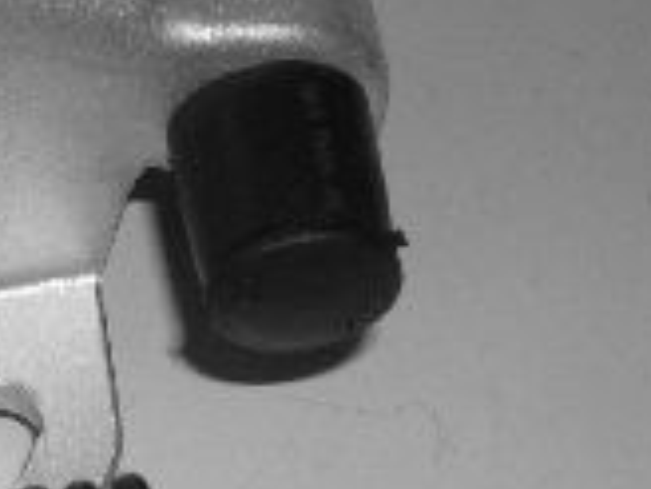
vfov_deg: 11.1
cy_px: 157
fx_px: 2520
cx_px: -302
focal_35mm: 134
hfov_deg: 13.9
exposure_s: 1/60
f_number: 7.6
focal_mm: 8
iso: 100
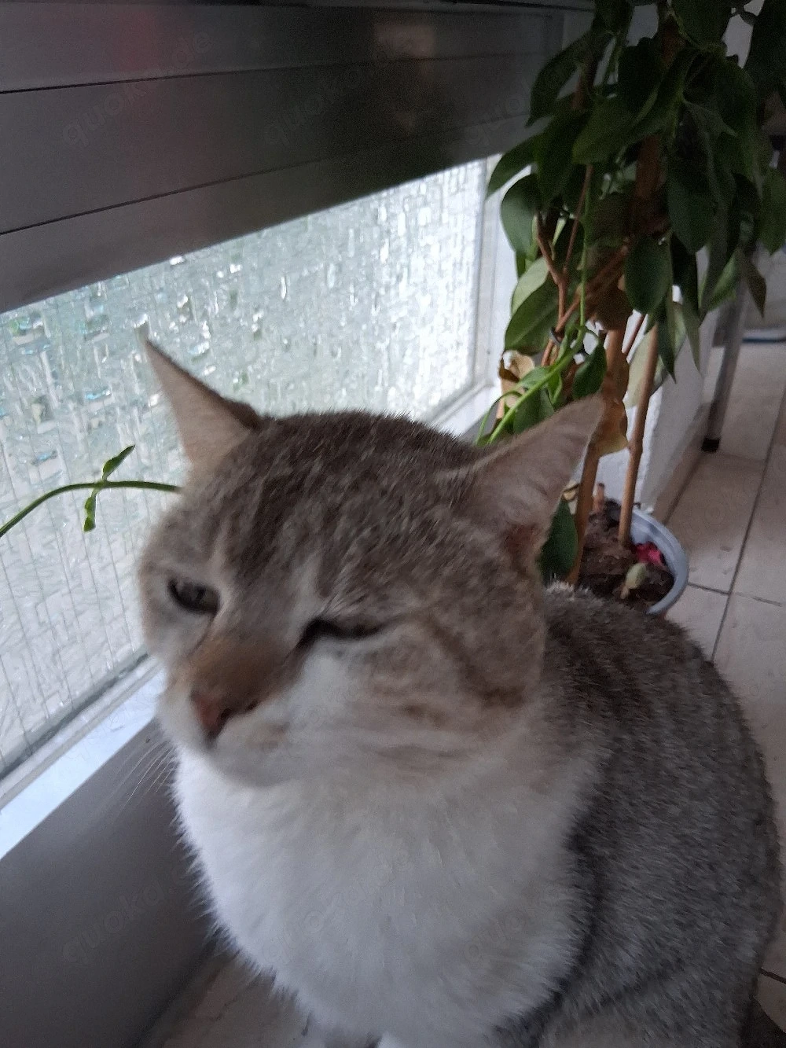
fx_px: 787
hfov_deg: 53.1
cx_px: 393
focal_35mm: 26
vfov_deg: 67.3
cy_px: 524
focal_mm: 3.98
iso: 320
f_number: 1.8
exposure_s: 1/50
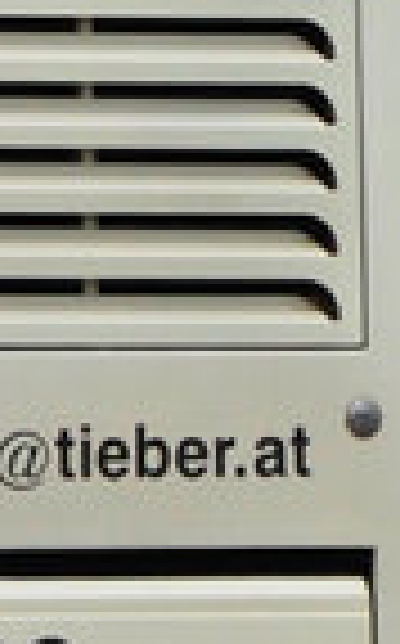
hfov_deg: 2.0
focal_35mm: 641
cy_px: 248
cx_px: -1555
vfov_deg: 3.3
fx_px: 11214
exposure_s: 1/1600
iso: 200
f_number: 5
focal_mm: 50
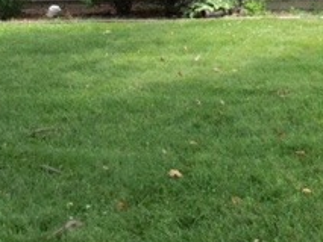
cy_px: -74
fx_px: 812
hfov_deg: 21.1
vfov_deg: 16.1
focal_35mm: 87
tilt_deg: +1.6
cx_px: 378
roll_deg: -0.1
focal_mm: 4.15
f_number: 2.2
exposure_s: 1/425
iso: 32
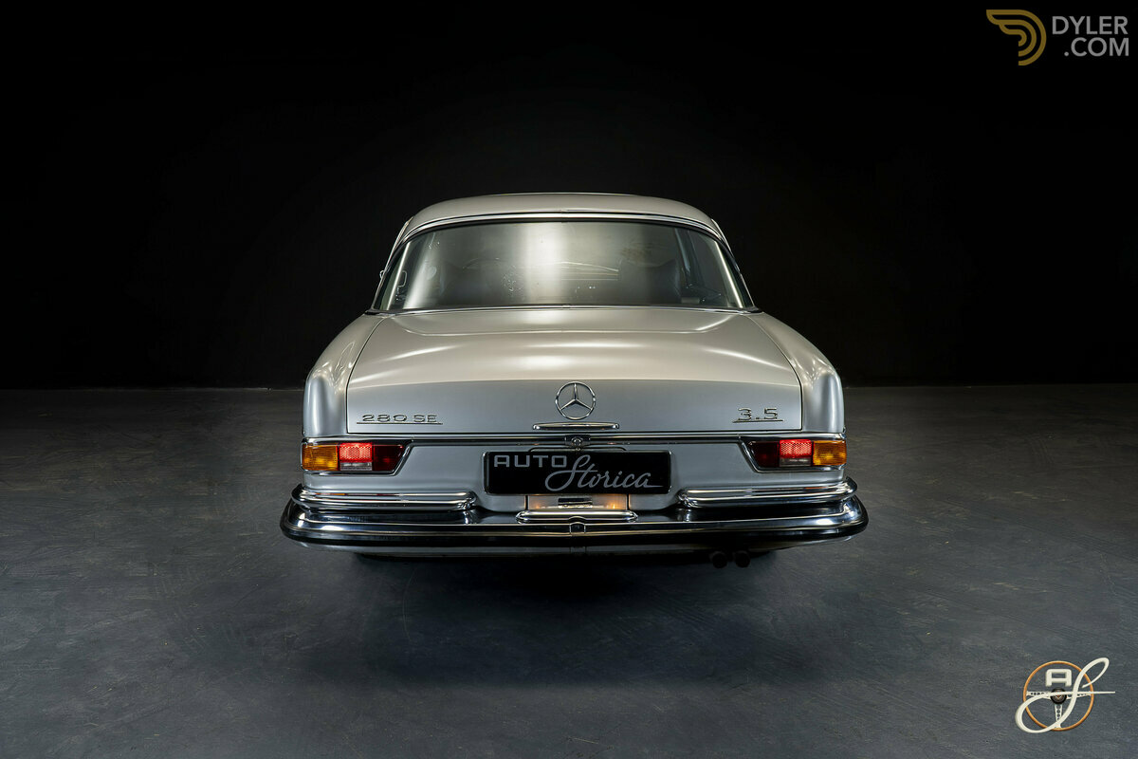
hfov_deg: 54.4
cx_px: 569
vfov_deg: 37.9
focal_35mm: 35
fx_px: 1106
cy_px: 380
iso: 250
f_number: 11
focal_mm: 35
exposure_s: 1/1.67
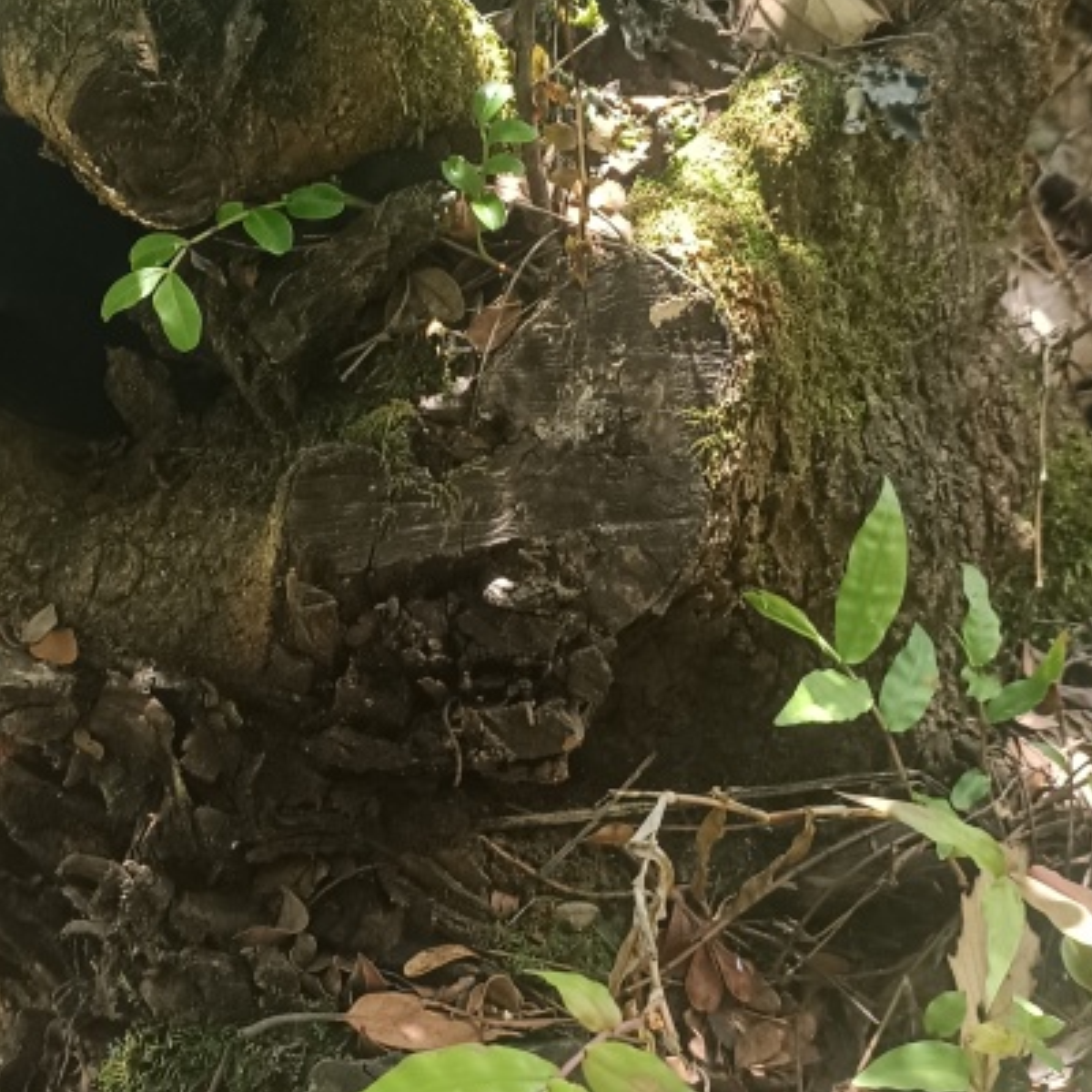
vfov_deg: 29.0
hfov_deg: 29.0
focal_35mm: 59
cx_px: 431
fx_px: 2106
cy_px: 463
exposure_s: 1/100
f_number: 1.79
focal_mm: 4.75
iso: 233
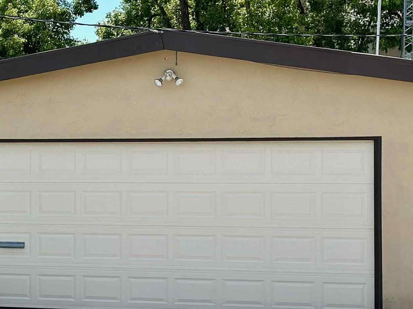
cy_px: 160
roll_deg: +0.2
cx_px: 11
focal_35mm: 118
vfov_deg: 12.6
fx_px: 1408
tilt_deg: -1.0
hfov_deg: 16.4
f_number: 1.78
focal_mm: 6.86
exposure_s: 1/5000
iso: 100
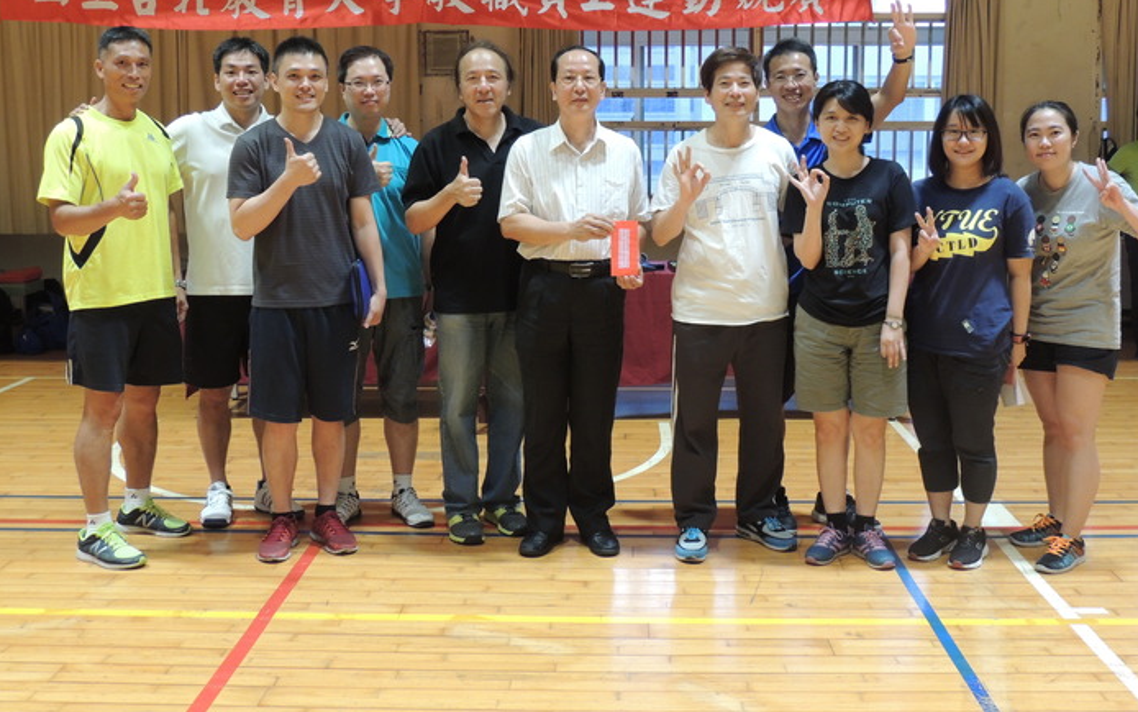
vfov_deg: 28.0
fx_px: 1427
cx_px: 571
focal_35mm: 46
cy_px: 290
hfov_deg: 43.5
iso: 400
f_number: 3.4
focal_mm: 7.6
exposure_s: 1/30
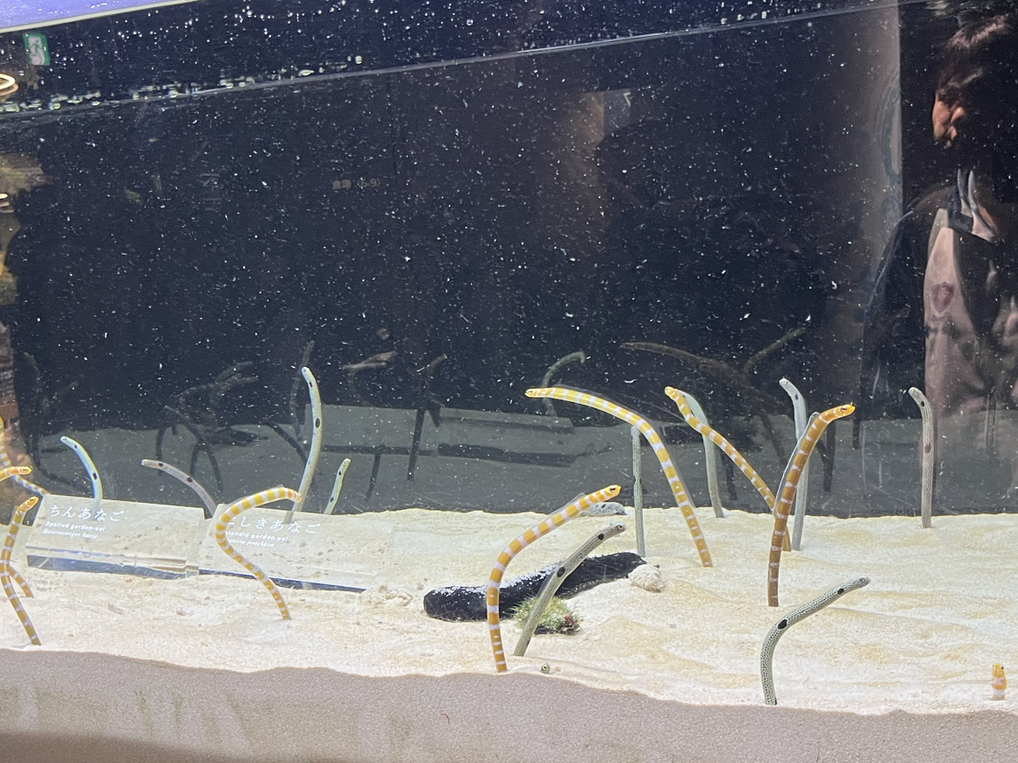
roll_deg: +4.6
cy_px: 440
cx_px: 437
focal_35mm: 43
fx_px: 1265
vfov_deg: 33.5
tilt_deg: -10.8
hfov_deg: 43.7
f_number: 1.6
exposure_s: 1/59
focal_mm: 5.1
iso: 160
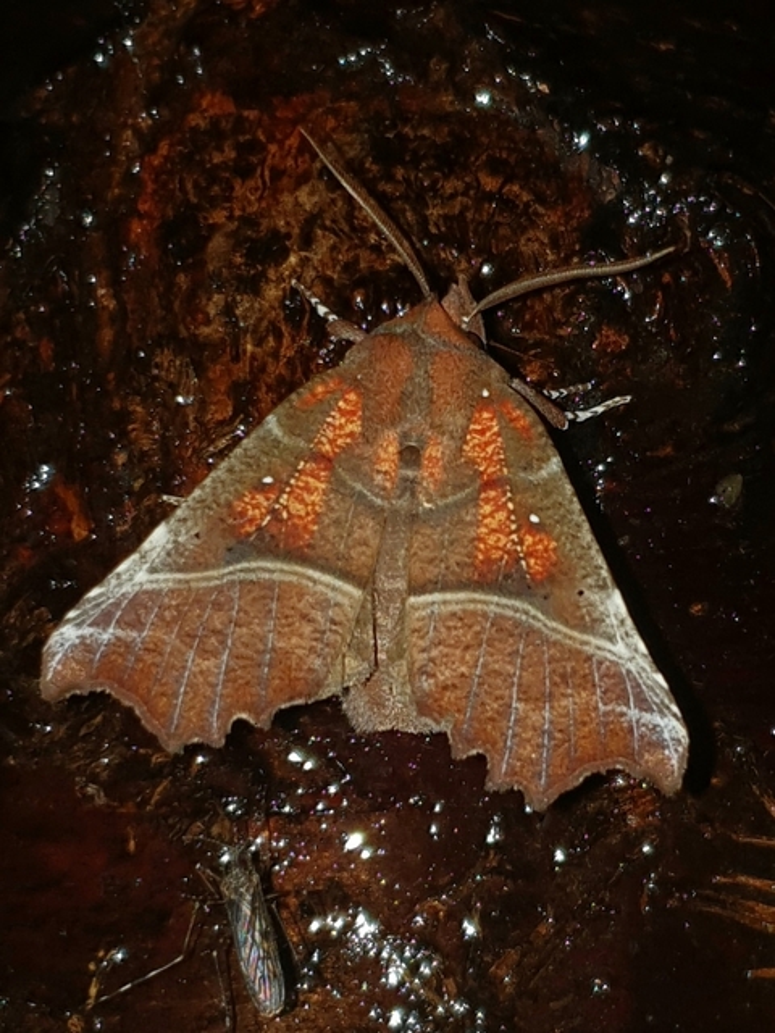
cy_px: 516
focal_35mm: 26
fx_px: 776
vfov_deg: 67.3
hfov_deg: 53.1
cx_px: 388
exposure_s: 1/535
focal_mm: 4.3
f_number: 1.5
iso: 50
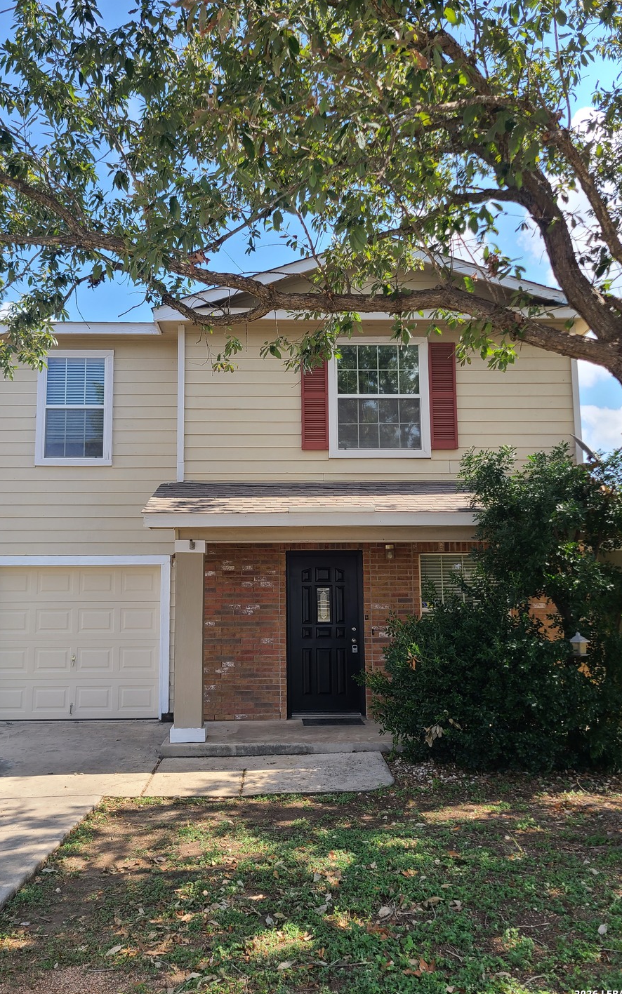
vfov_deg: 66.5
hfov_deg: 44.5
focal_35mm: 28
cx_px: 270
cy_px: 495
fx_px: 759
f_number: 1.8
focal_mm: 5.4
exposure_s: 1/1073
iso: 40
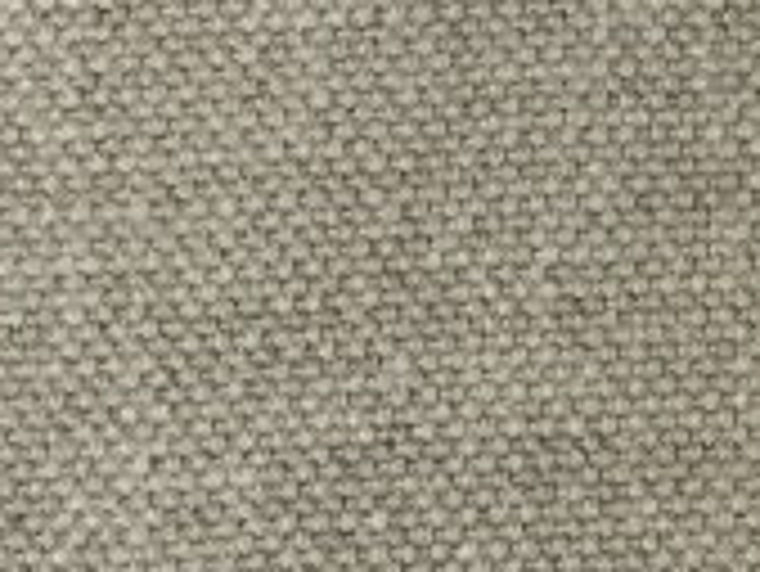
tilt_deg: -75.9
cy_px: 5
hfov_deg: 9.3
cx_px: 1574
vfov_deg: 7.4
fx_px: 4372
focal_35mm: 199
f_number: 1.8
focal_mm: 3
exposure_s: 1/33
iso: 250
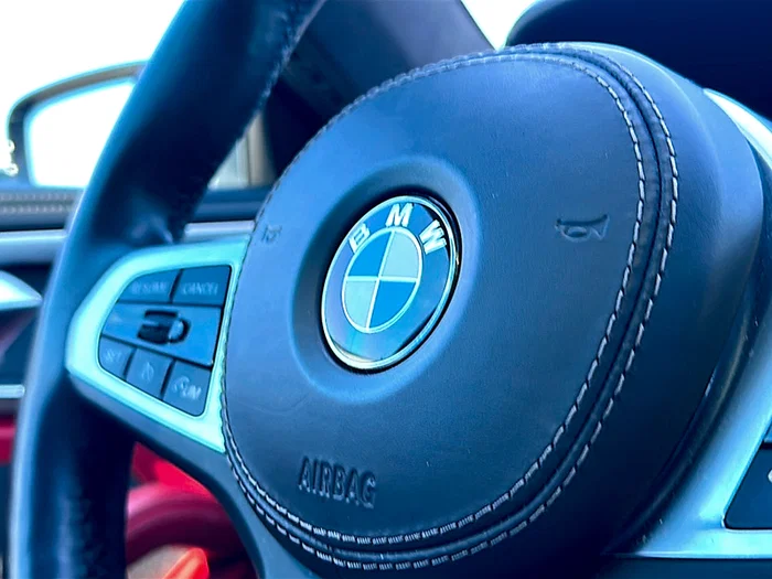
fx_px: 781
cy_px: 290
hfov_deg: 52.6
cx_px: 386
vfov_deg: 40.7
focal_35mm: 35
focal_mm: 6.86
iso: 64
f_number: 1.78
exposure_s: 1/73
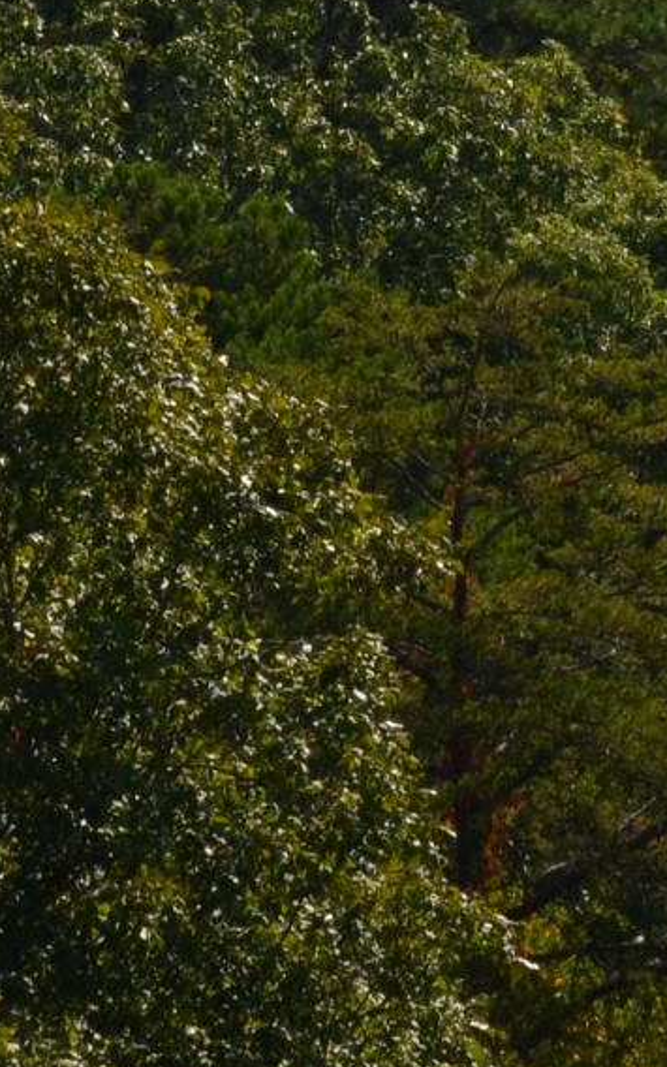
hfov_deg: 4.3
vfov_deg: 6.8
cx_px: 1039
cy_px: -82
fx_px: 8900
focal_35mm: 306
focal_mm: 38
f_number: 7.1
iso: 400
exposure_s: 1/2000
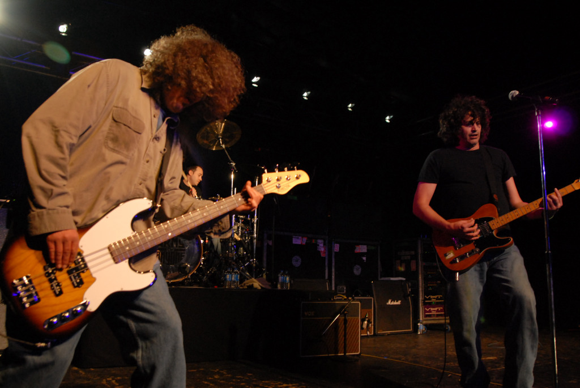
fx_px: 484
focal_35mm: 30
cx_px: 290
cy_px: 194
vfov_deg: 43.7
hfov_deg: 61.9
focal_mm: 20
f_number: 3.2
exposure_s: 1/200
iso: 800
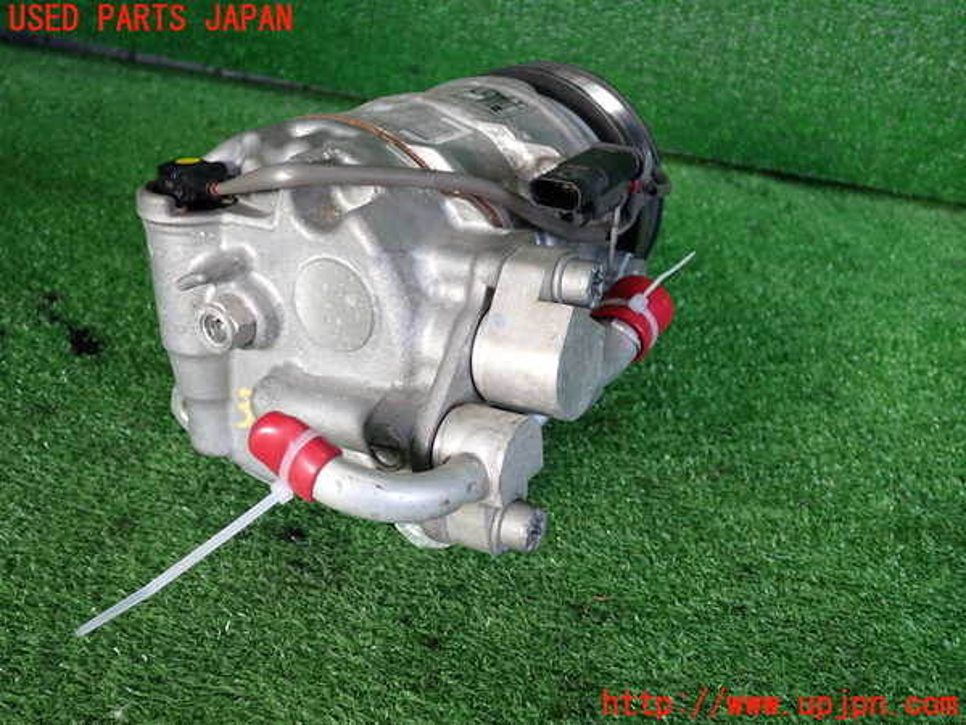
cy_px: 362
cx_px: 483
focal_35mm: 32
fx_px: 893
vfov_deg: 44.2
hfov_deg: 56.8
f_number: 2.4
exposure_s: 1/60
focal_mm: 5.79
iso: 200
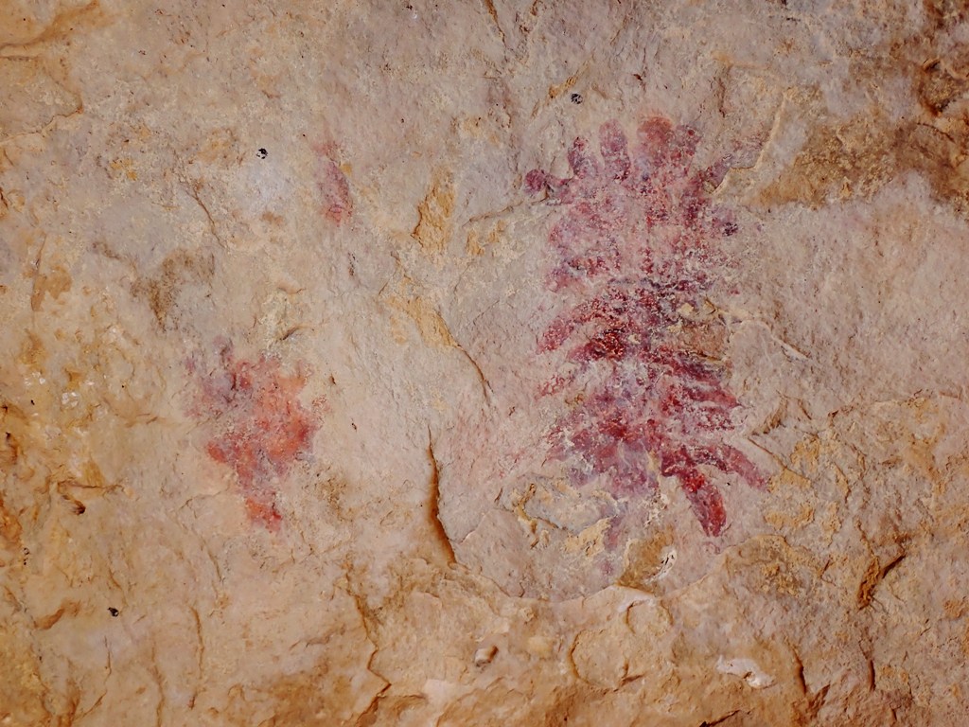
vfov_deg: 30.9
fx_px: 1316
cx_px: 484
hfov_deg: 40.4
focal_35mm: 47
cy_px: 364
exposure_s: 1/80
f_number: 3.1
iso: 100
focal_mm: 8.4
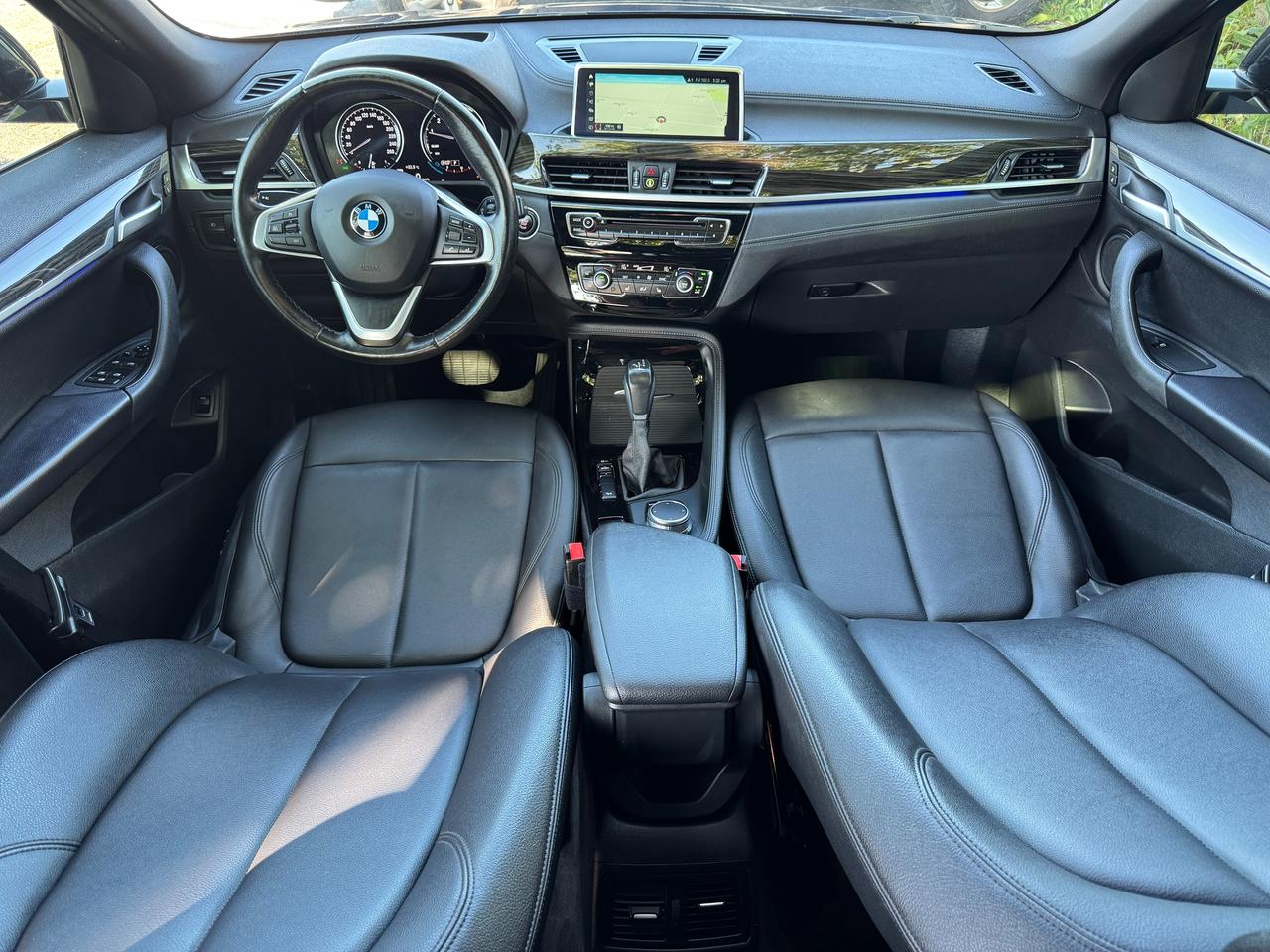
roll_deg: -2.8
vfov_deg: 56.8
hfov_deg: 71.6
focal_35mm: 24
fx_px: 881
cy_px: 476
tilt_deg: -38.4
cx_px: 635
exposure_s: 1/51
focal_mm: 6.76
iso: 160
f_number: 1.78
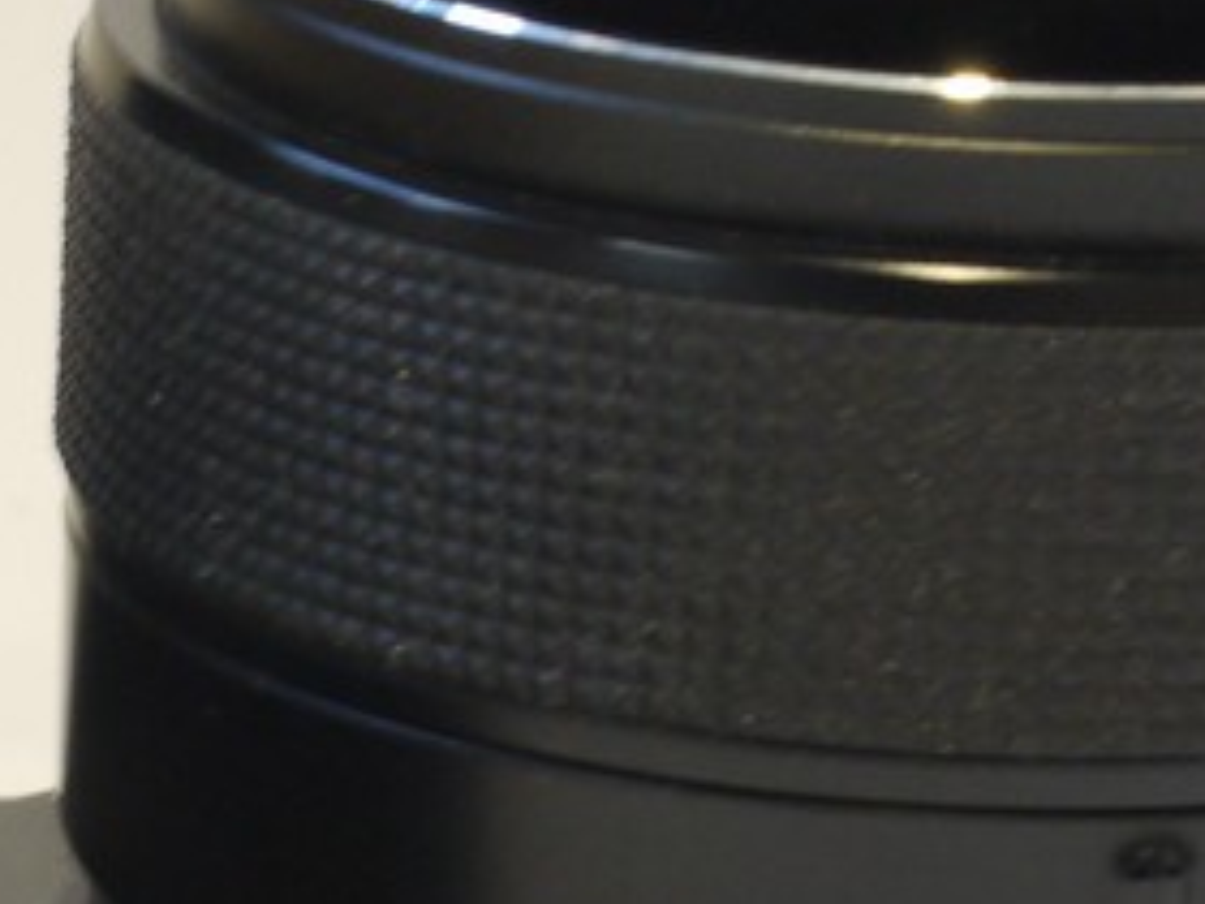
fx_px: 8946
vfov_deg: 5.8
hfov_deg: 7.7
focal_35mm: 257
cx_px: 499
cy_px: 895
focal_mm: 30
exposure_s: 1/8
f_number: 10
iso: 400
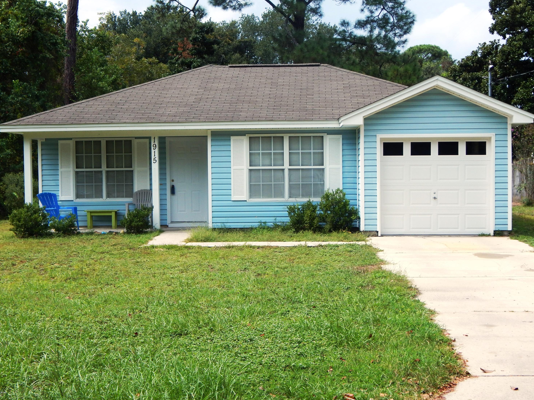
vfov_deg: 26.6
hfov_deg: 34.9
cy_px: 201
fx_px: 848
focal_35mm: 55
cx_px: 264
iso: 125
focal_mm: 9.7
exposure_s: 1/1000
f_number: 3.8
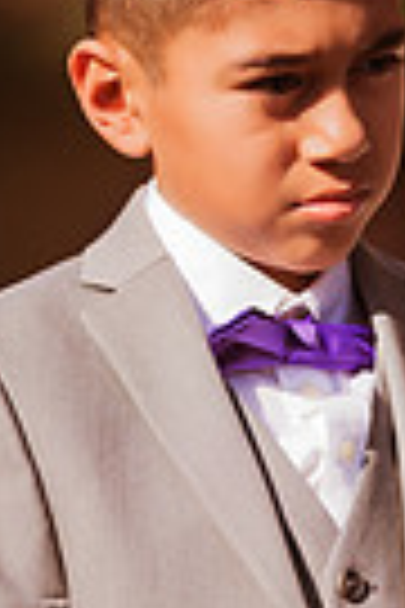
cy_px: 374
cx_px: 371
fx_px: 7610
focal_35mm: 451
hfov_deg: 3.0
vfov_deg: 4.6
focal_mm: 135
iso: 125
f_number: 1.8
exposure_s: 1/4000
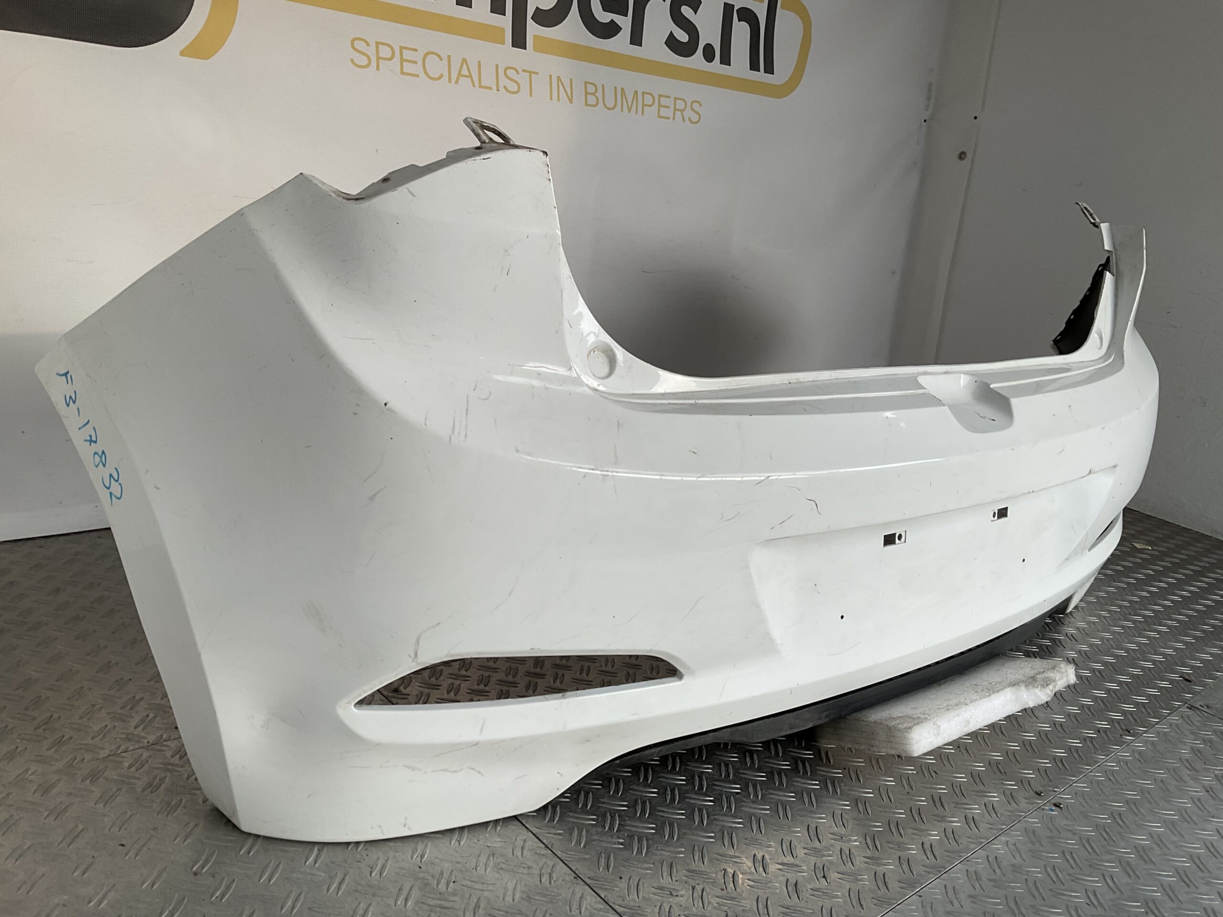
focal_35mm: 29
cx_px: 612
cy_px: 458
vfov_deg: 48.2
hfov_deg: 61.7
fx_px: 1025
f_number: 1.8
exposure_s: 1/120
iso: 20
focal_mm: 3
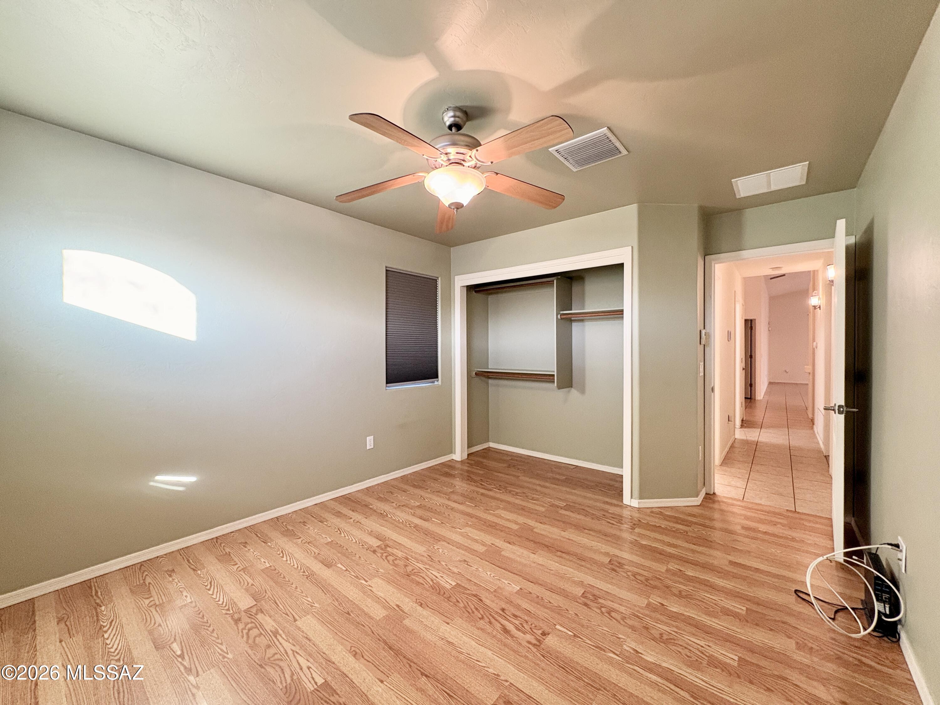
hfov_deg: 102.1
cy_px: 352
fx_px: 380
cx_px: 470
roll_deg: +0.4
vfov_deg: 85.7
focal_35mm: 14
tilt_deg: +0.0
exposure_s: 1/60
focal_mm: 2.22
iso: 400
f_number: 2.2
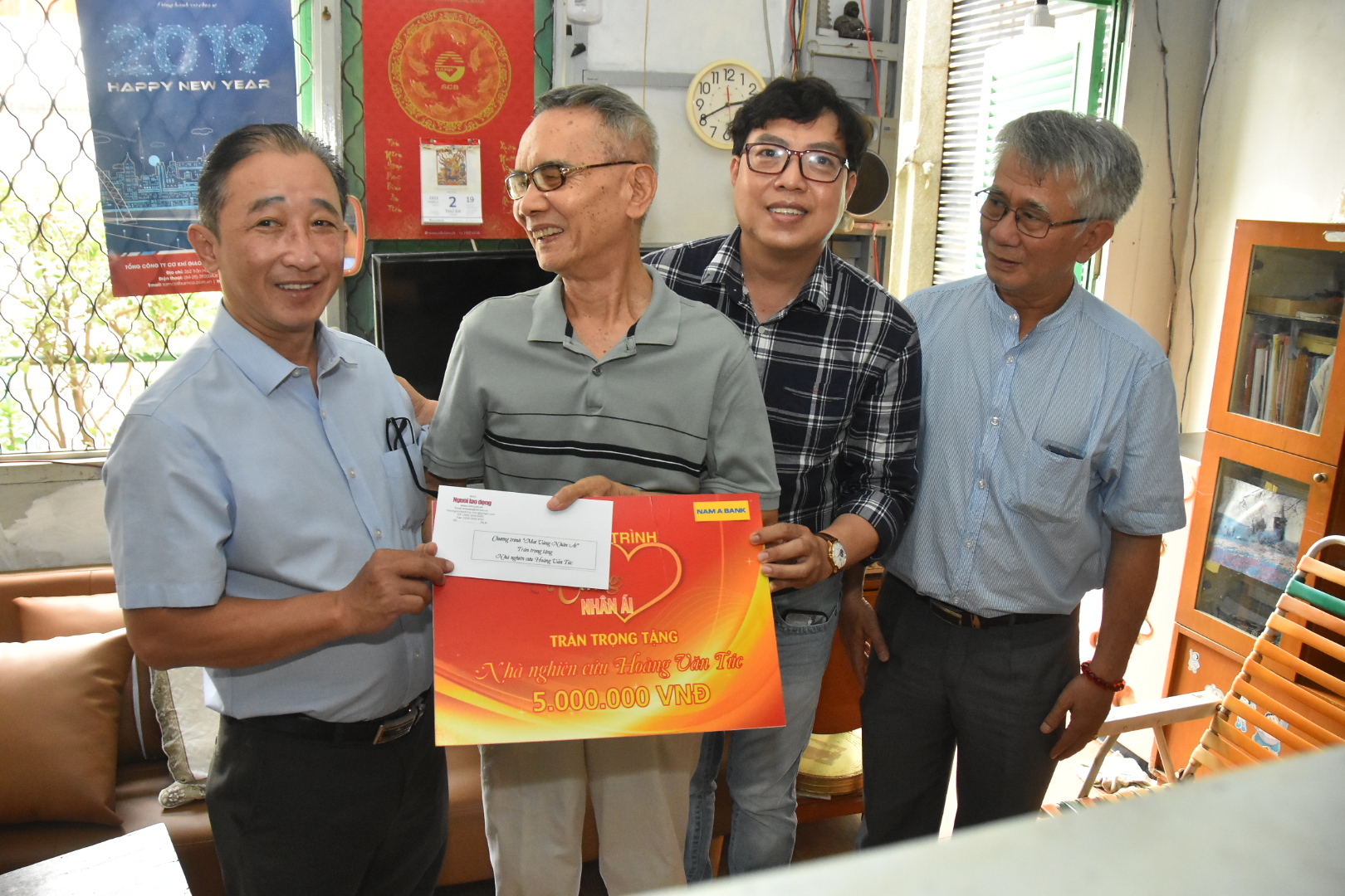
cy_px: 448
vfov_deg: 47.9
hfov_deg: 67.4
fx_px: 1009
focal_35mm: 27
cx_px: 672
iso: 3200
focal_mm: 18
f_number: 3.5
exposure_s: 1/200
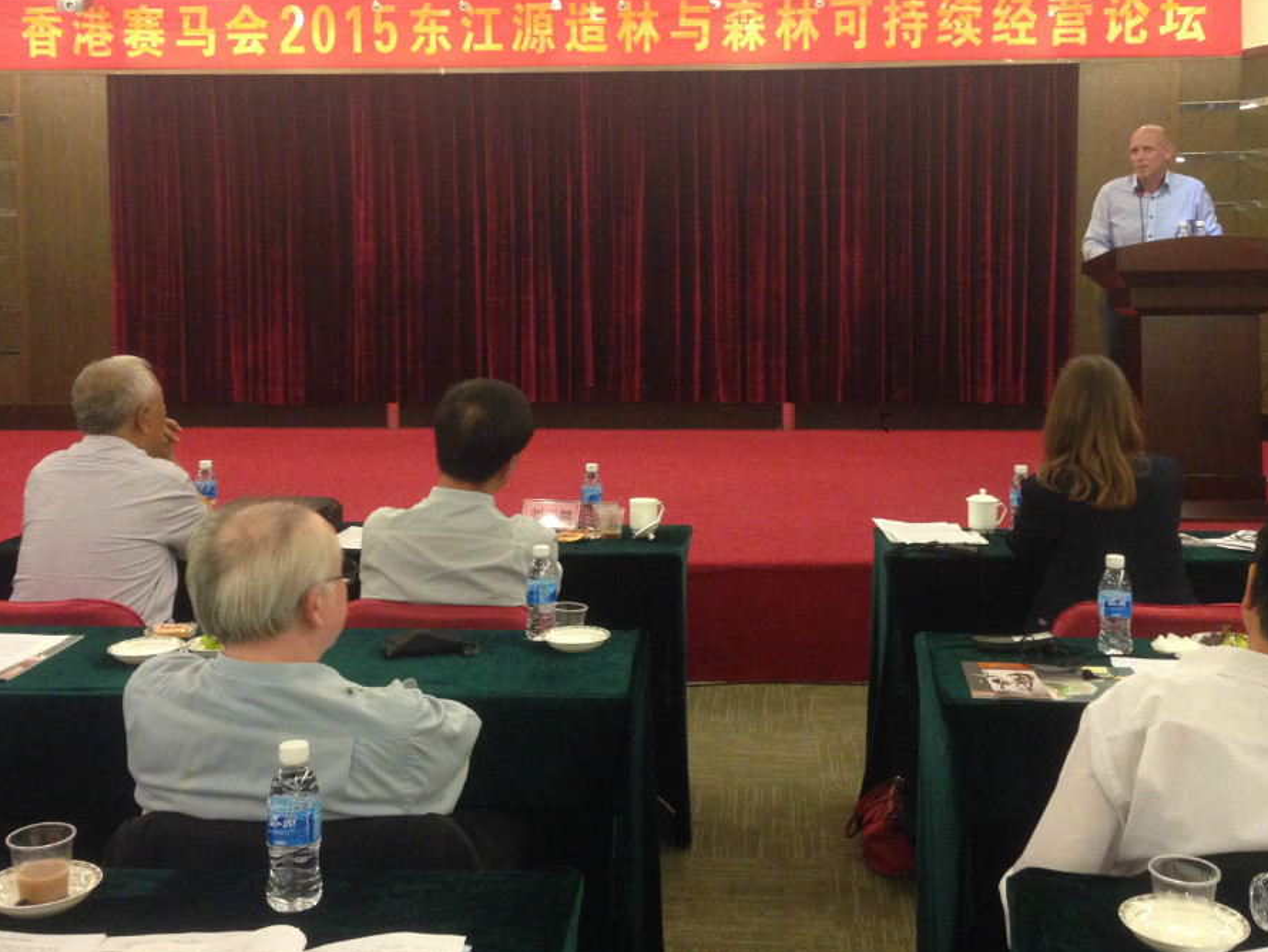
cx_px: 667
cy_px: 358
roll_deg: +0.0
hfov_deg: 44.8
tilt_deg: -2.2
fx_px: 1539
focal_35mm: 42
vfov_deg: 34.2
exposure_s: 1/20
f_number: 2.4
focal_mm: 4.12
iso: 250
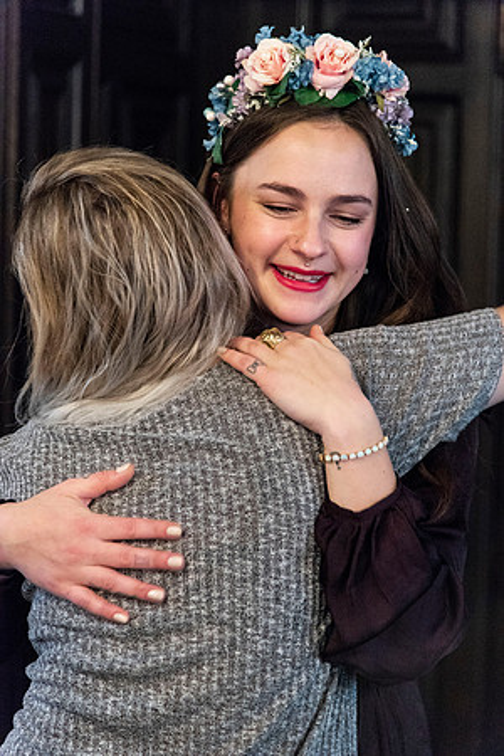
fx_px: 2520
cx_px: 252
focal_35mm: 120
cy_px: 378
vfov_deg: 17.1
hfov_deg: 11.4
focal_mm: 120
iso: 3200
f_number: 4
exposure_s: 1/200
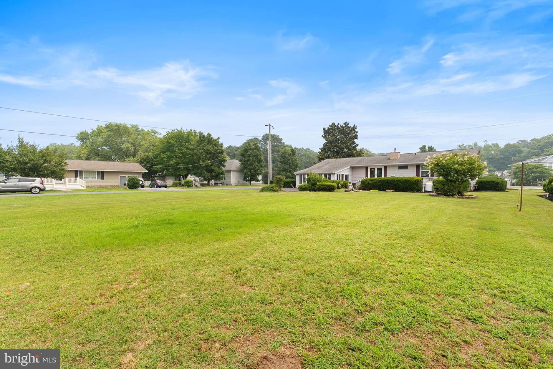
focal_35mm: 15
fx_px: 230
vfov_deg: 77.3
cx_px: 276
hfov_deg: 100.4
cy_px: 184
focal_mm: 10
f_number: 7.1
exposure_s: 1/640
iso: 200
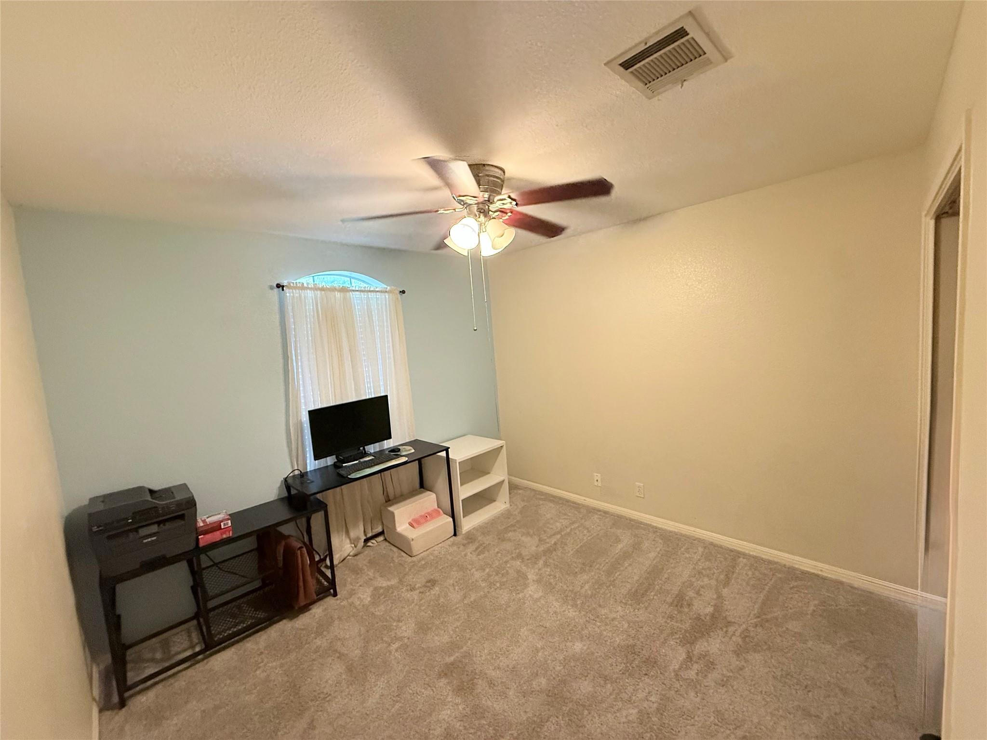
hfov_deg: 102.1
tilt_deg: -6.5
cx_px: 494
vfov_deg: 85.7
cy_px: 370
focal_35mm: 14
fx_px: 399
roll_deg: +4.1
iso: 500
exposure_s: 1/60
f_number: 2.2
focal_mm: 2.22
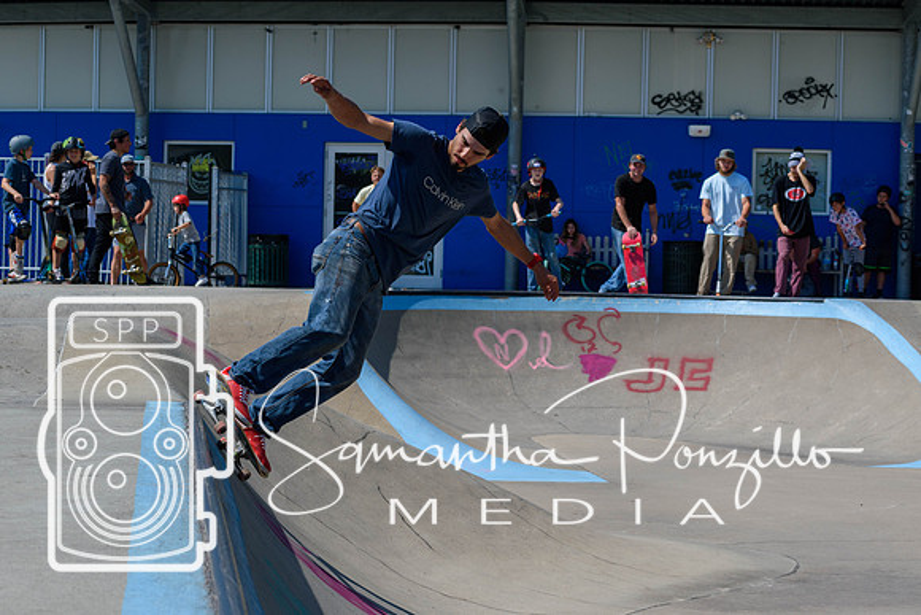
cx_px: 460
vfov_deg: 13.0
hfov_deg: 19.5
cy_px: 308
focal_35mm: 105
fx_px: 2687
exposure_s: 1/1000
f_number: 8
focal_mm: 70
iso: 200
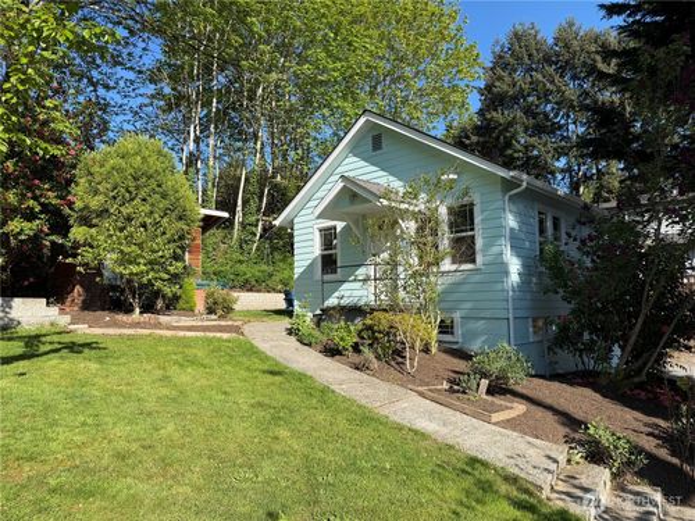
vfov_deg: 56.8
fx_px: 482
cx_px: 348
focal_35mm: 24
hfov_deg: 71.6
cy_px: 260
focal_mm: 6.76
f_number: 1.78
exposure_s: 1/2611
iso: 80
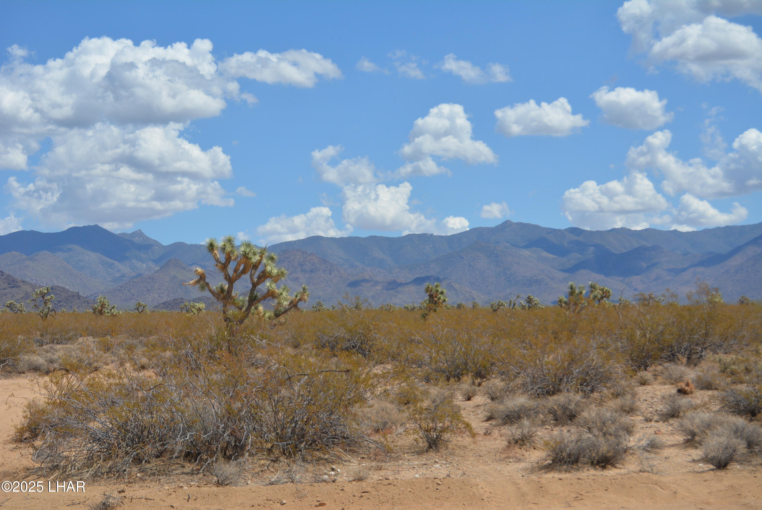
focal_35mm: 82
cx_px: 381
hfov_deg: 24.6
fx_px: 1748
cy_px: 255
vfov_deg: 16.6
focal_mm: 55
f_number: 8
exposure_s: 1/2000
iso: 400
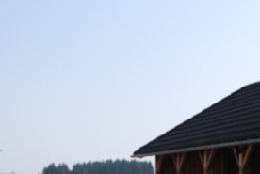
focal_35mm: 113
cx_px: 76
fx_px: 817
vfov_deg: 12.0
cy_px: 173
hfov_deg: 18.0
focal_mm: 26
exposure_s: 1/250
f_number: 8
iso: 100
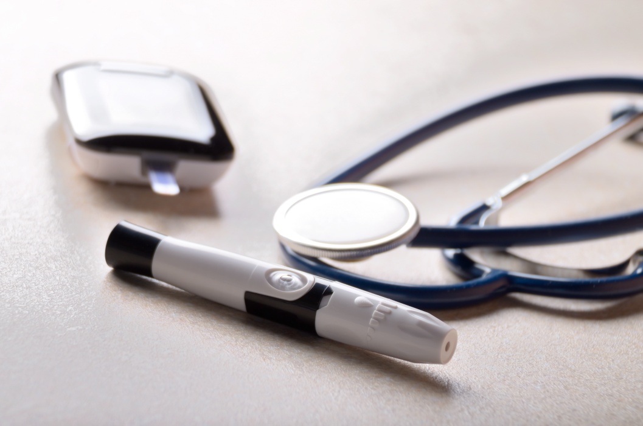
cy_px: 213
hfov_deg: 7.9
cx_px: 322
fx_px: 4679
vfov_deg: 5.2
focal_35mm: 262
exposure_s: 1/250
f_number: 5.6
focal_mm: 175
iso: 100
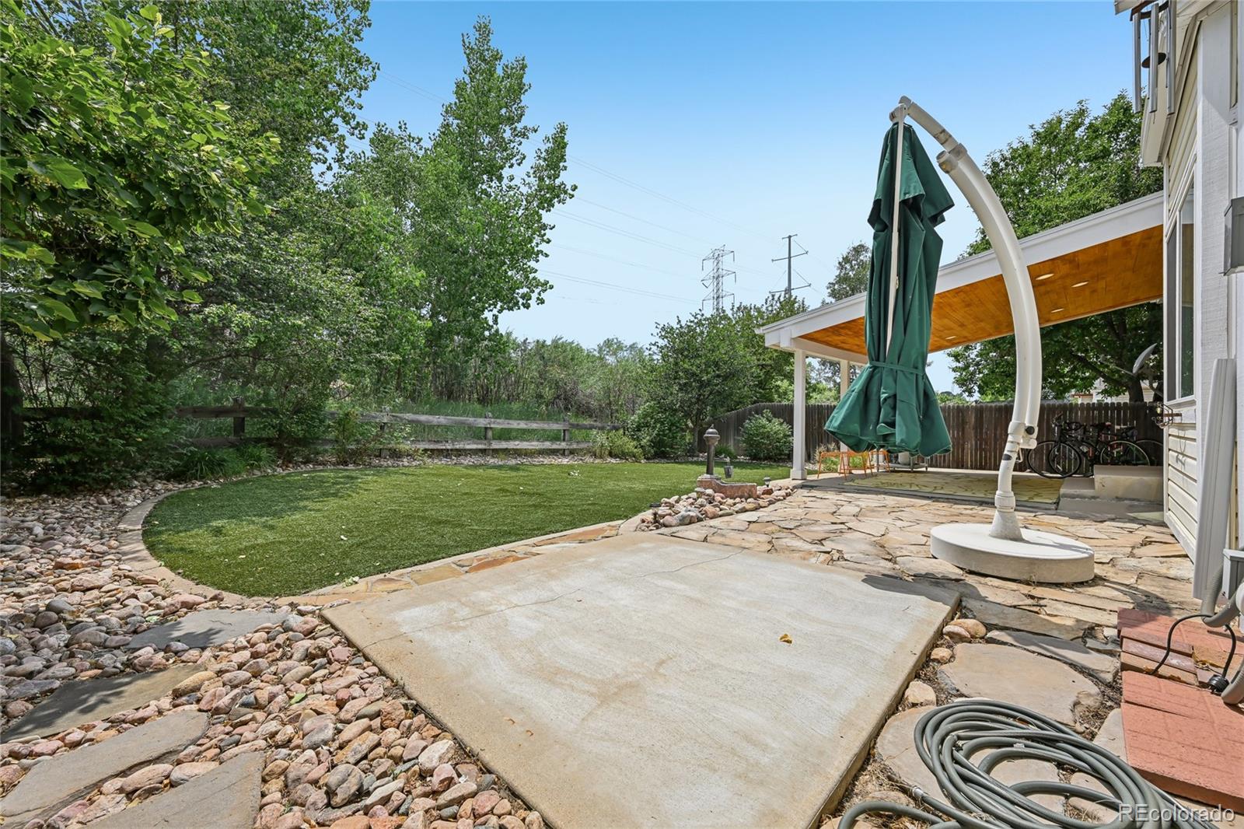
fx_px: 484
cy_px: 414
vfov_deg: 81.2
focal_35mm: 14
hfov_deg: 104.3
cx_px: 622
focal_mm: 14
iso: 64
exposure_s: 1/80
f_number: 10
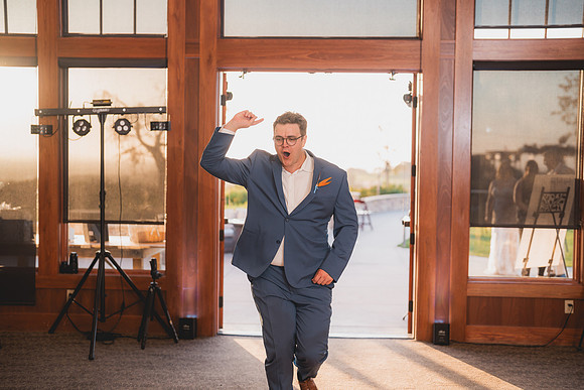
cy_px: 195
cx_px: 292
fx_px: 811
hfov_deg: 39.6
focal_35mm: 50
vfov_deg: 27.0
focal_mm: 50
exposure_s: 1/250
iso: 125
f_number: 1.8
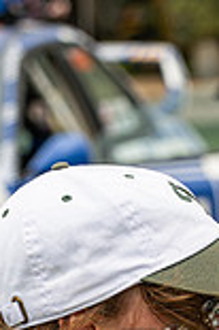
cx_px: 138
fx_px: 3978
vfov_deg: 4.7
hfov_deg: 3.2
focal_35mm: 435
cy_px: 462
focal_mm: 100
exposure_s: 1/400
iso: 160
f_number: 5.6
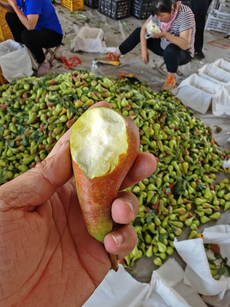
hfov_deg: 53.1
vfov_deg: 67.3
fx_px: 230
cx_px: 115
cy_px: 154
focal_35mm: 26
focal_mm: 1.82
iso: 250
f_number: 2
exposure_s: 1/50
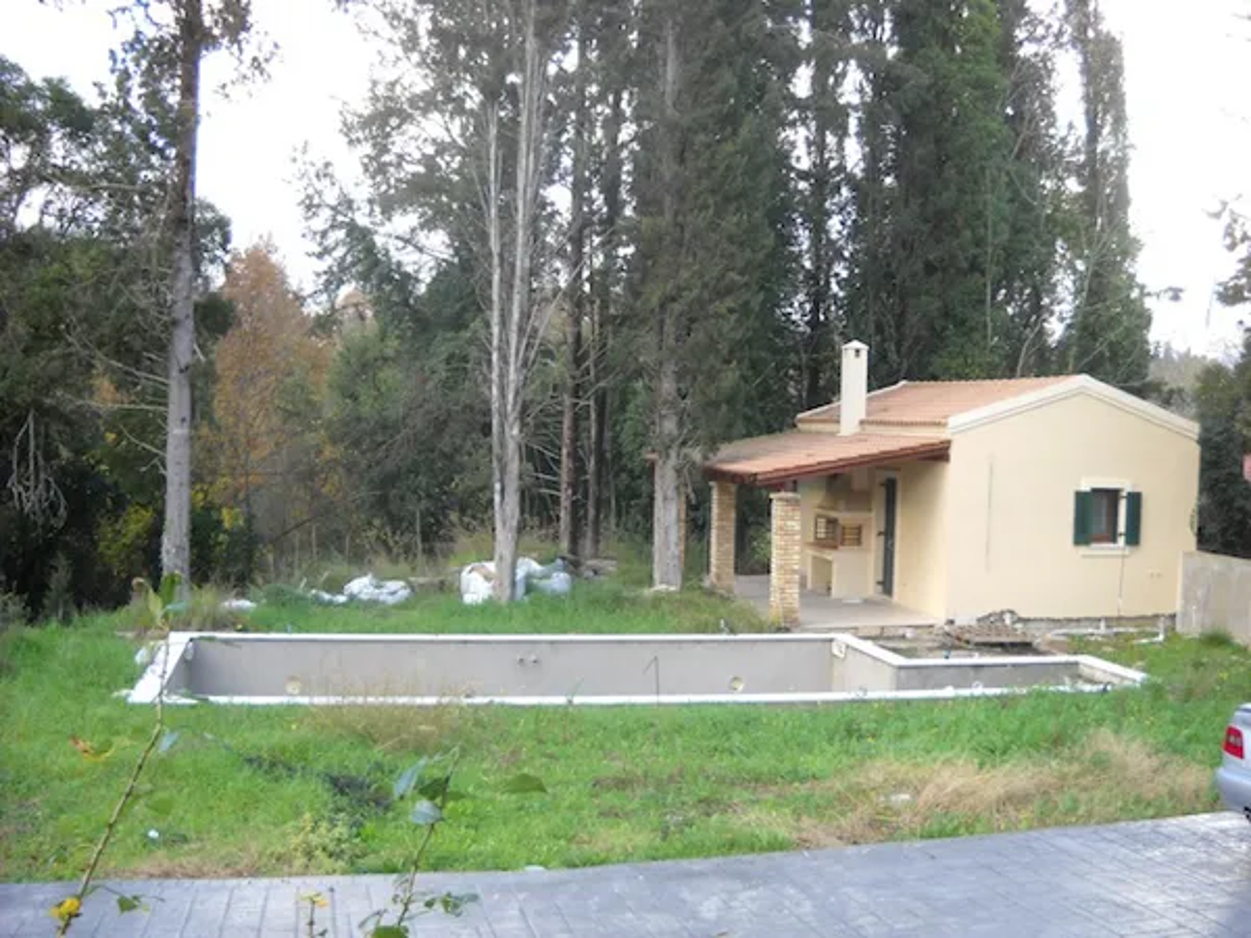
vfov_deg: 35.1
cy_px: 469
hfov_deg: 45.8
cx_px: 626
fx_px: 1482
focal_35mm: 41
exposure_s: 1/47
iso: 64
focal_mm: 6.72
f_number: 3.1
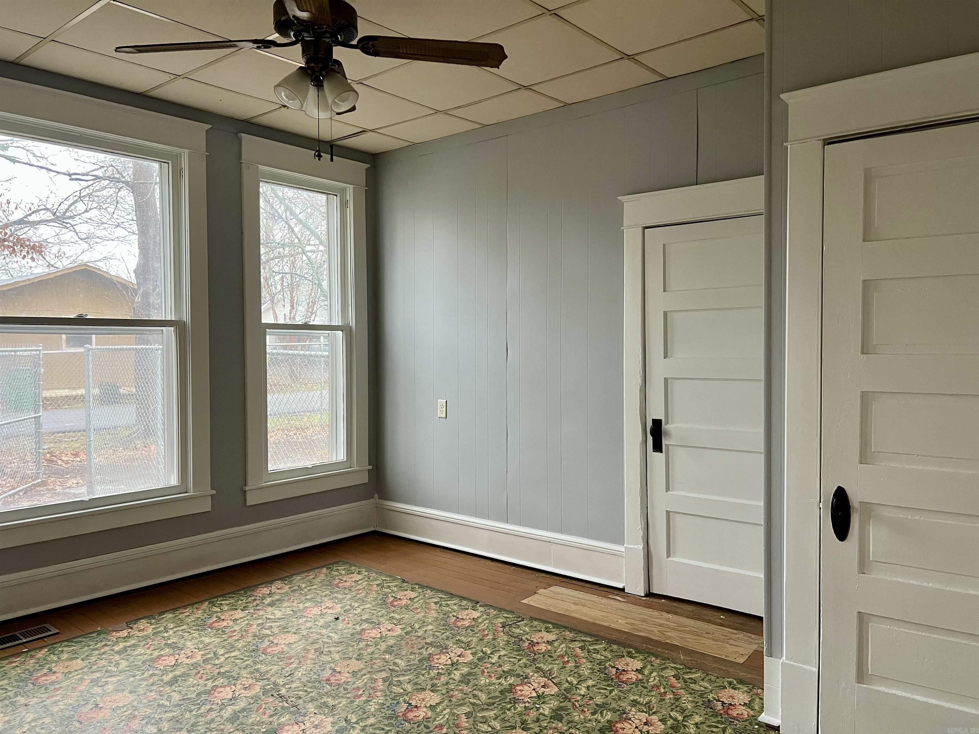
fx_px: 735
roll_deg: +0.3
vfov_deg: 53.1
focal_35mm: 26
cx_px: 490
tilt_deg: -1.7
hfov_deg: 67.3
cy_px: 367
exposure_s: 1/60
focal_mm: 5.7
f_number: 1.5
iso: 125
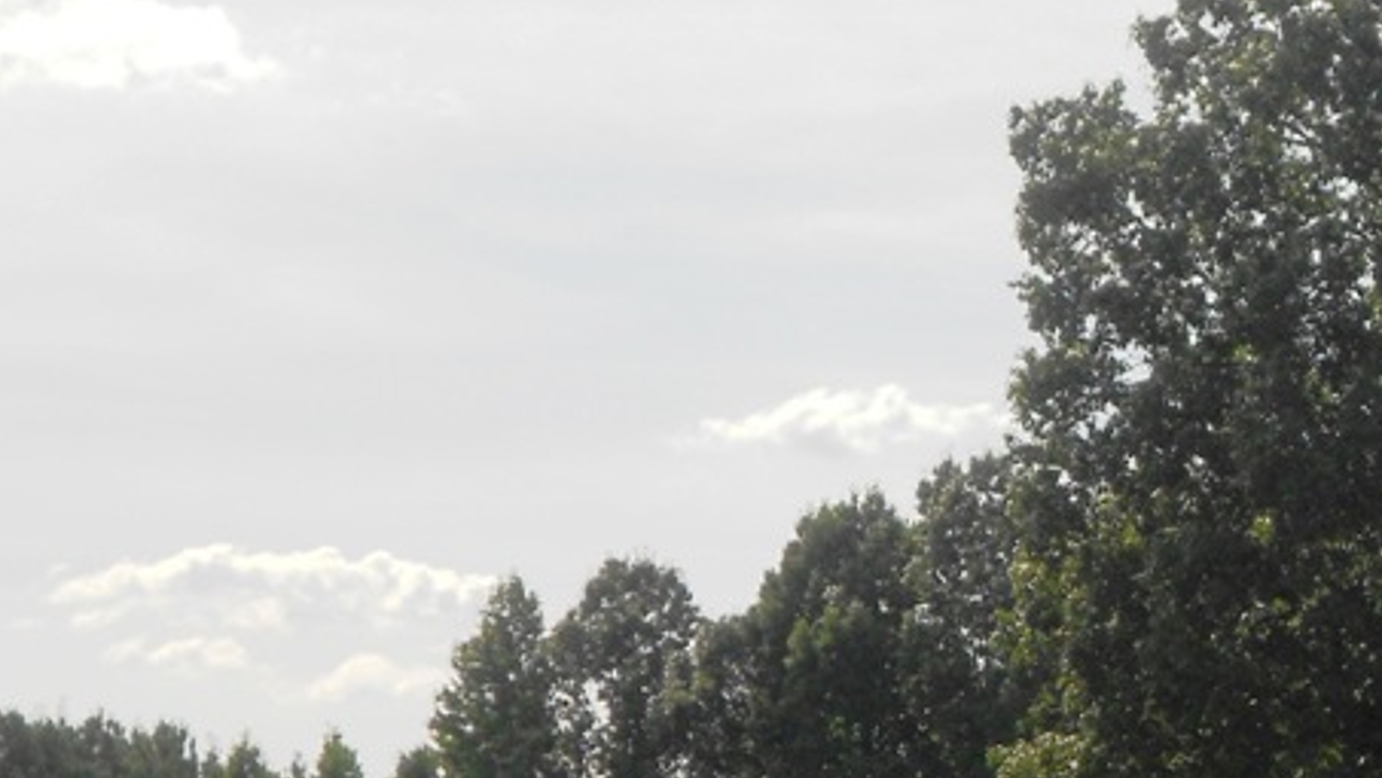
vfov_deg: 6.5
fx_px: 6854
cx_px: 1379
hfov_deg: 11.4
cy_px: 790
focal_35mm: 187
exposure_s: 1/500
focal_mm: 13.5
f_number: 5.8
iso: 80
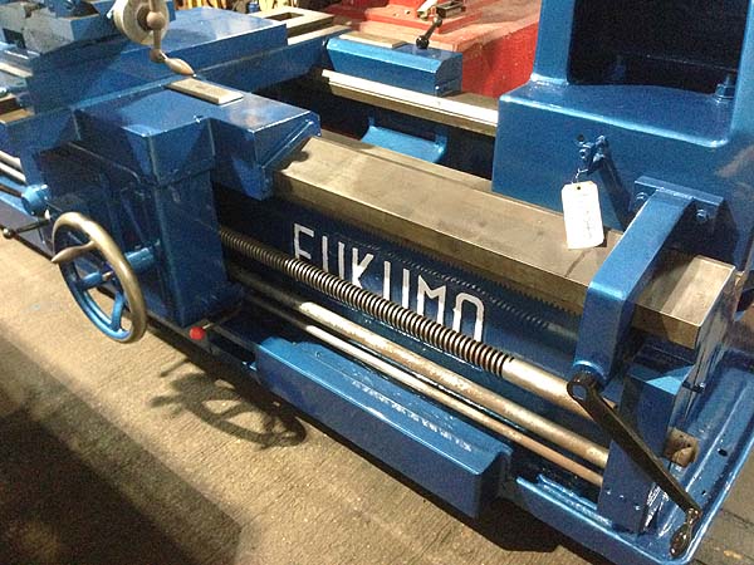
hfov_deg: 55.4
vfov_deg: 42.9
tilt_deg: -32.6
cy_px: 282
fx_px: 719
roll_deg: +3.3
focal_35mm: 33
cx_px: 377
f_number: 2.4
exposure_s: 1/15
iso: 800
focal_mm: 4.12
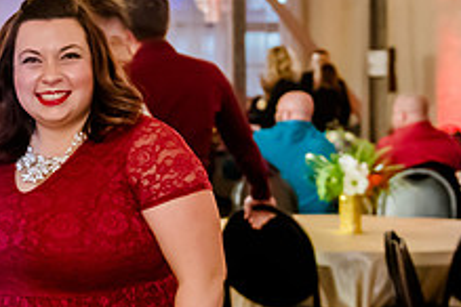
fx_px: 1434
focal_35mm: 112
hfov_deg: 17.6
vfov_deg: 12.2
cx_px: -58
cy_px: 150
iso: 3200
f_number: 2.8
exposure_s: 1/50
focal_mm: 34
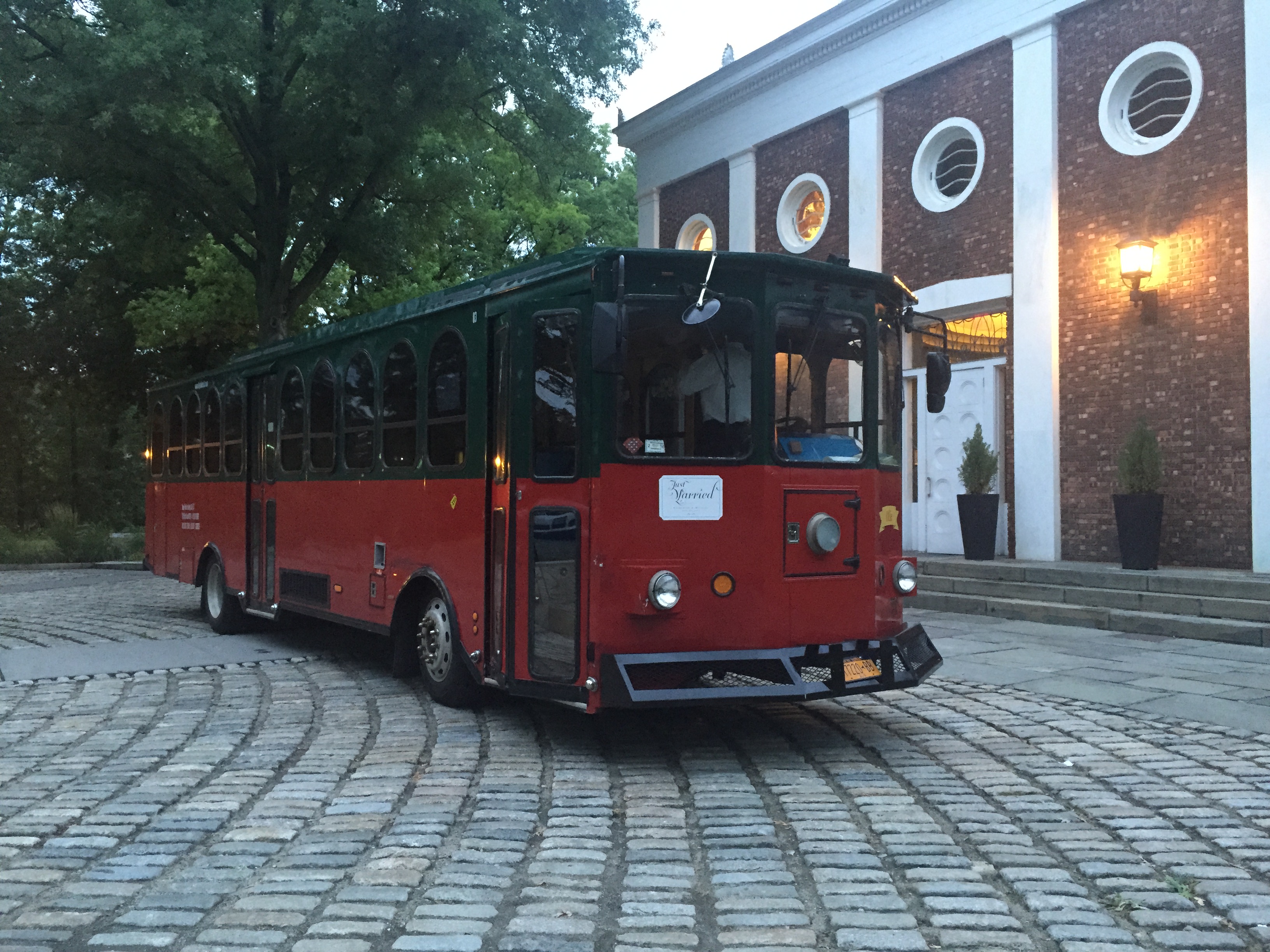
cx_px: 635
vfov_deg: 48.2
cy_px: 476
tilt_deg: +2.1
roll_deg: -1.2
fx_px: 1064
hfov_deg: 61.7
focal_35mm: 29
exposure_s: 1/15
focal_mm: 4.15
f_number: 2.2
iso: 250
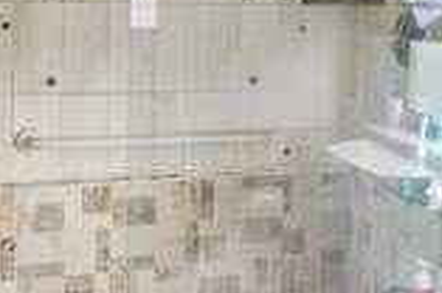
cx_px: 220
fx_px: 600
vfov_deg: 26.0
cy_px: 1
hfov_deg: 40.4
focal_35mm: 49
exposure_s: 1/20
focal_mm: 16
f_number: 8
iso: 400
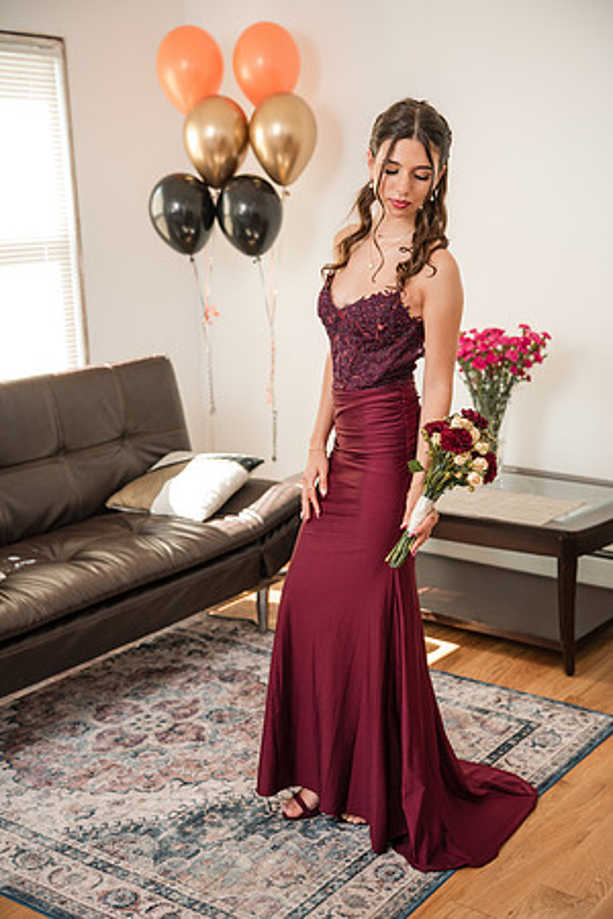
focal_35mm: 48
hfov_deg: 28.1
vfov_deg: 41.1
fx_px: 1226
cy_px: 460
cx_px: 306
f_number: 3.2
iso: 1000
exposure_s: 1/250
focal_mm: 48
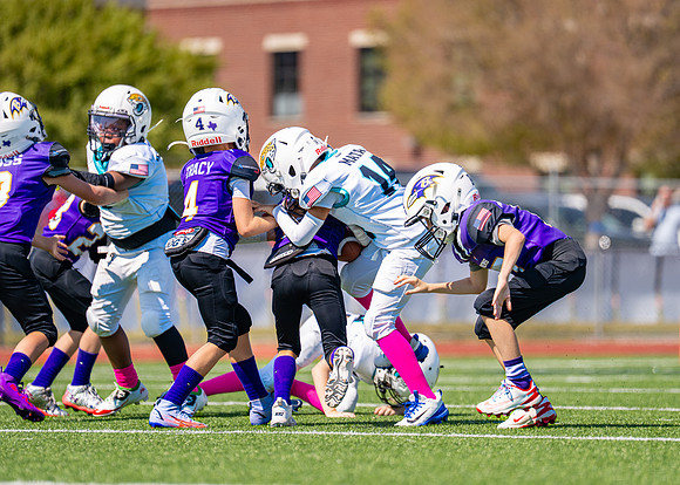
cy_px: 232
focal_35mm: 288
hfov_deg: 7.0
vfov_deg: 5.0
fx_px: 5552
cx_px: 347
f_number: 2.8
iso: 100
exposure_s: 1/2000
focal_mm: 200
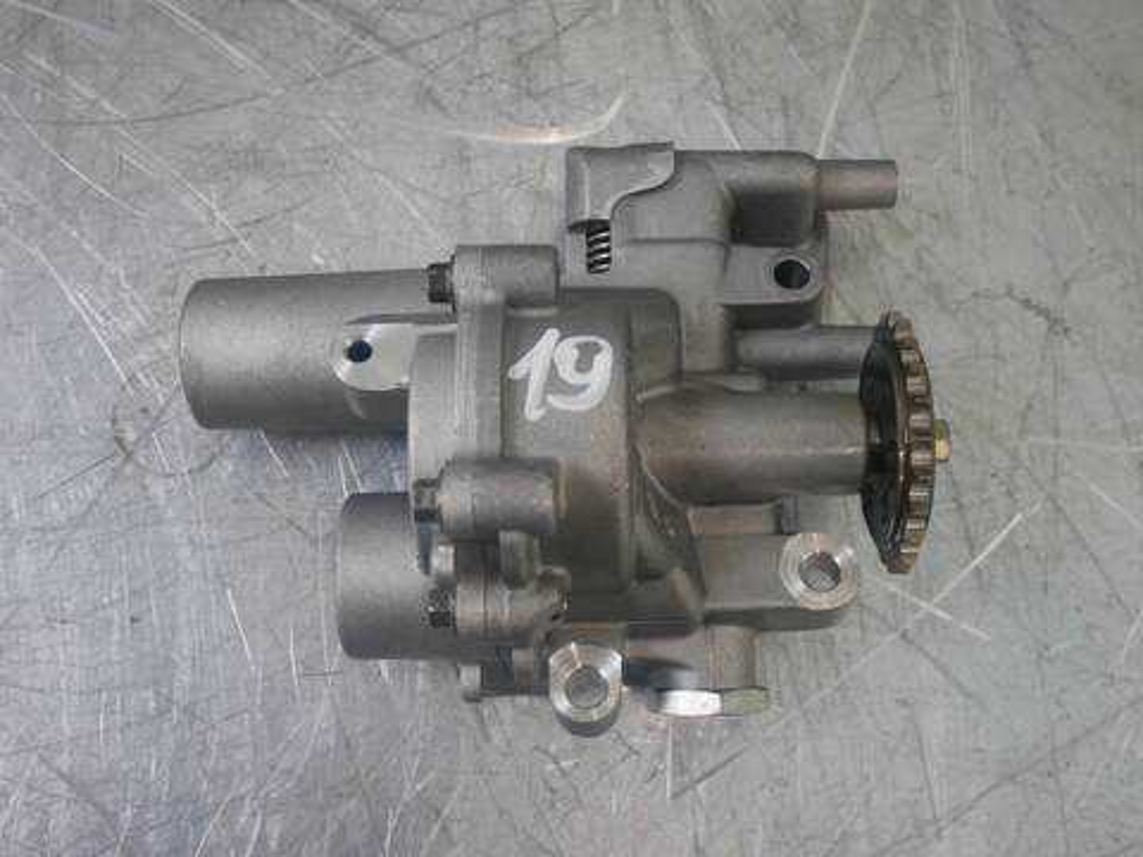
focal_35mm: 38
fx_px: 1255
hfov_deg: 49.0
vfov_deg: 37.7
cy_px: 428
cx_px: 572
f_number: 4.3
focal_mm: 19
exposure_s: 1/60
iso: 1000
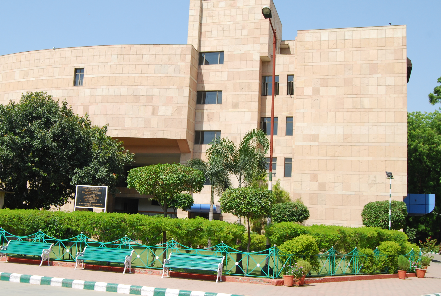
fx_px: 523
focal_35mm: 43
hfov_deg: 45.6
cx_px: 195
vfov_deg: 31.6
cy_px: 146
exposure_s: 1/250
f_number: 8
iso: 200
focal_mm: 23
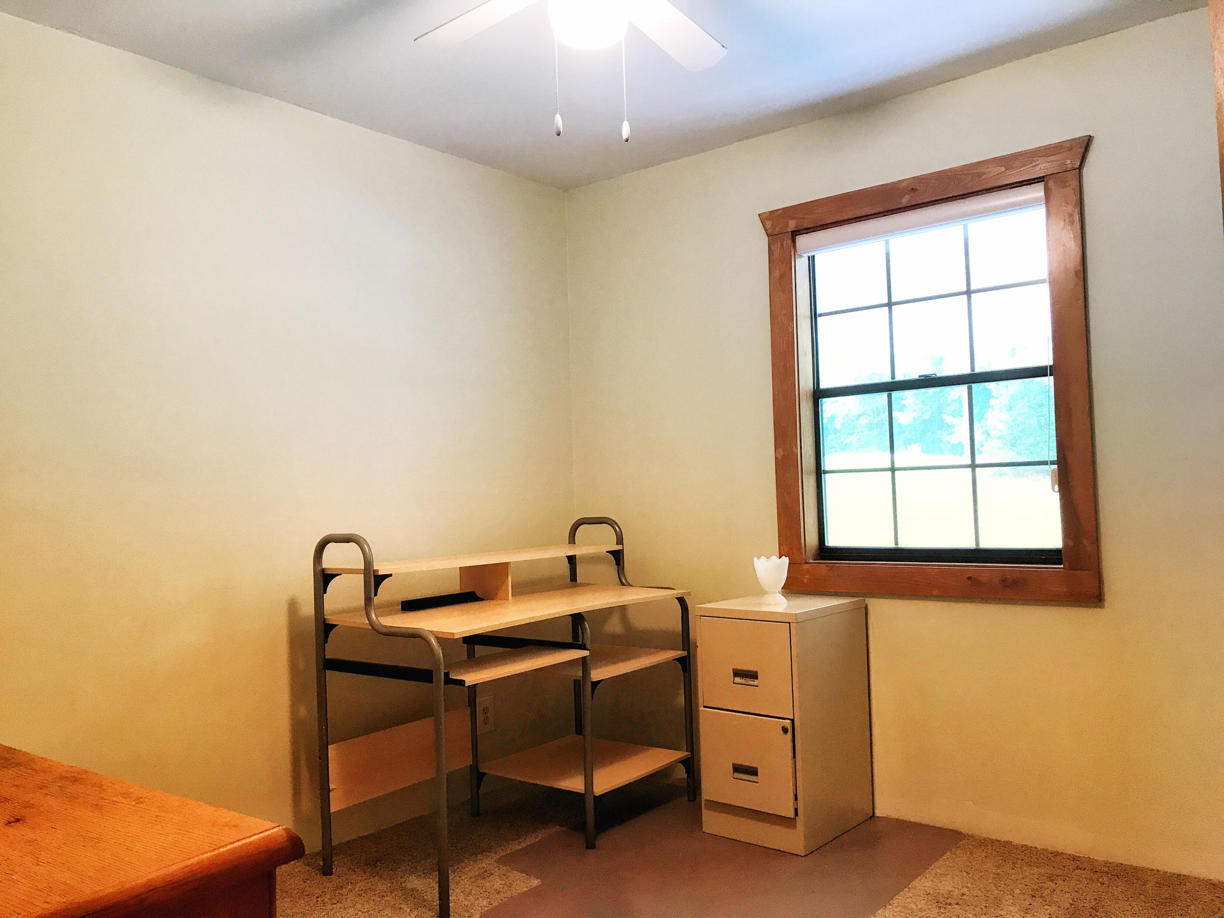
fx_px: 990
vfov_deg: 49.7
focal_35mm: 28
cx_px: 612
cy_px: 459
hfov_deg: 63.4
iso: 40
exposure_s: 1/24
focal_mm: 3.99
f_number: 1.8
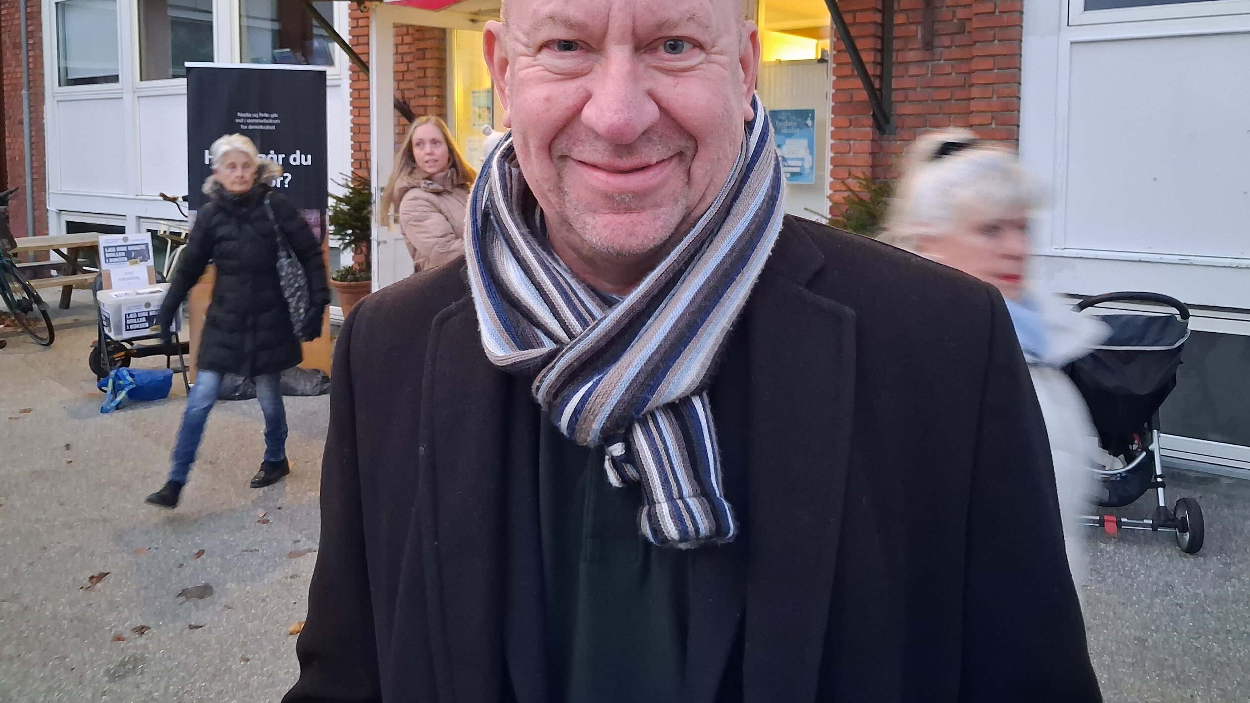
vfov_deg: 38.5
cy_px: 230
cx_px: 629
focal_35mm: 30
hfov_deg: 64.3
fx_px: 994
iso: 640
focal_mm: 4
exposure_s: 1/33
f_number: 1.8
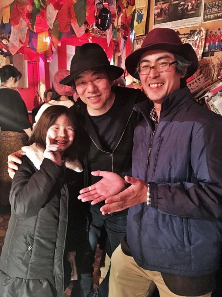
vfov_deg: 61.7
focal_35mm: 29
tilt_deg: -12.6
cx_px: 111
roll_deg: -1.9
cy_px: 148
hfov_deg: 48.2
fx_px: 248
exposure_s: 1/4
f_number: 2.2
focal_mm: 4.15
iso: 400
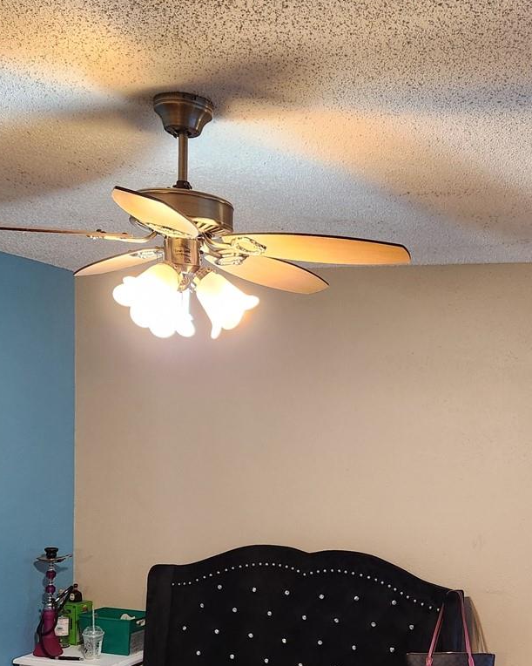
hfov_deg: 31.7
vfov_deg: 38.5
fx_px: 925
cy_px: 502
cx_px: 379
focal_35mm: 47
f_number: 1.8
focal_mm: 5.4
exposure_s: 1/120
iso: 500
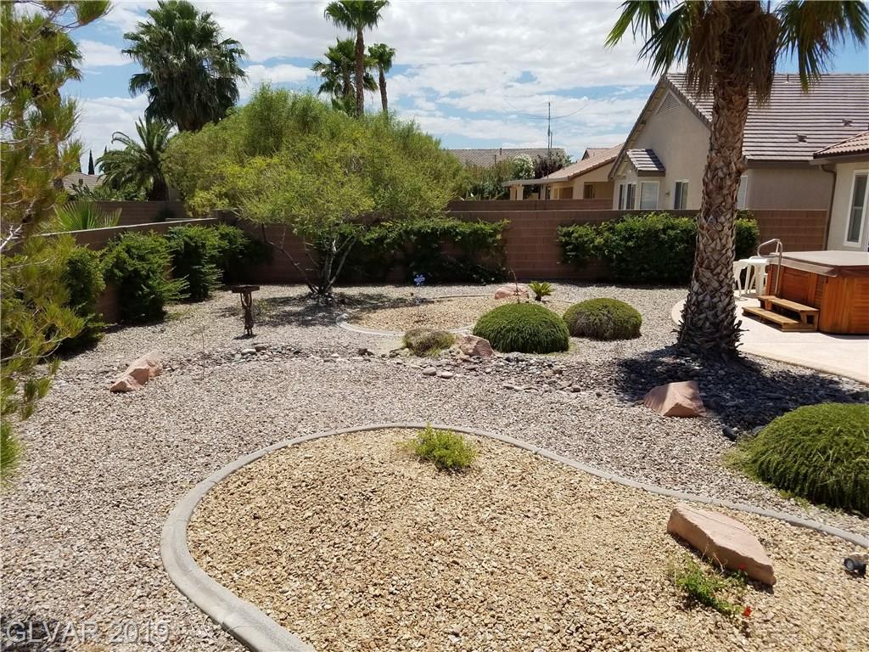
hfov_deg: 67.3
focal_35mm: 26
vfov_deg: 53.1
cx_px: 434
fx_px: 653
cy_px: 326
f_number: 1.7
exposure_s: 1/3008
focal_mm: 4.2
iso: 50
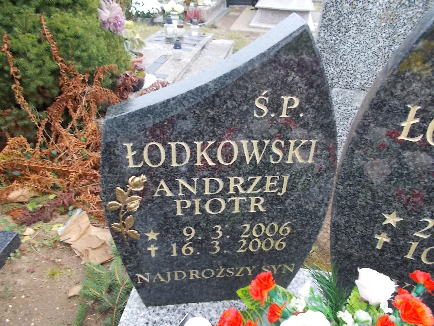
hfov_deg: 67.3
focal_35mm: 26
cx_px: 217
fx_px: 326
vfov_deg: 53.1
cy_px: 163
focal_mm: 4.6
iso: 200
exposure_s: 1/25
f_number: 3.2
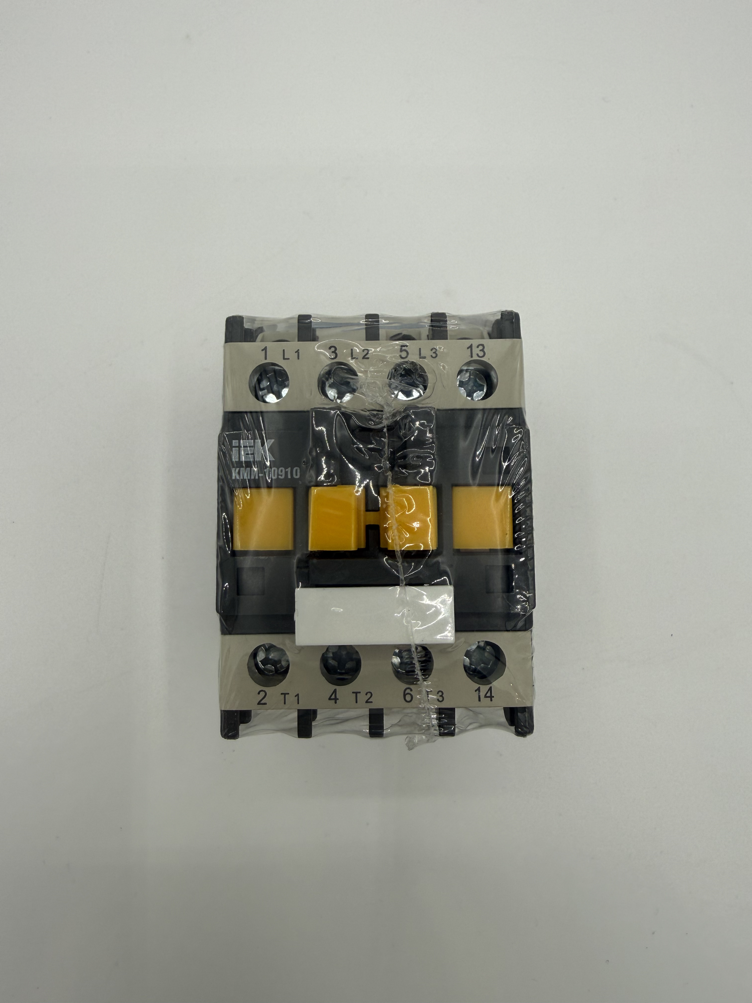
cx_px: 376
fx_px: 695
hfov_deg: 56.8
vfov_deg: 71.6
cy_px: 502
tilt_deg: -83.8
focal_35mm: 24
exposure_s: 1/305
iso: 40
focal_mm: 2.22
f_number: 2.2
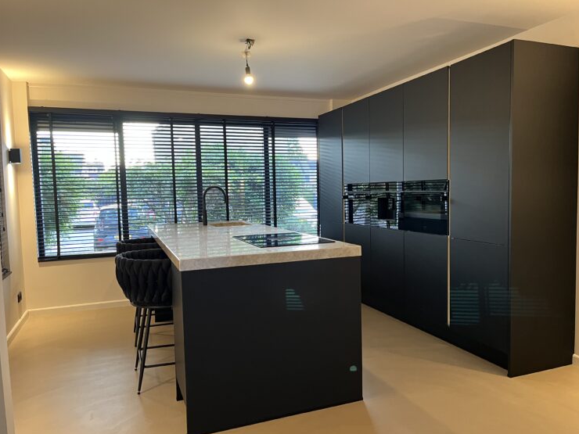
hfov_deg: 65.3
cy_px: 224
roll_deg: +1.7
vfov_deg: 51.3
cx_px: 295
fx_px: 452
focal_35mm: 27
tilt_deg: -4.6
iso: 250
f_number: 1.6
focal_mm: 5.1
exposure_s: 1/60
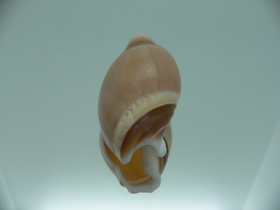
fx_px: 283
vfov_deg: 40.7
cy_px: 105
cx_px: 140
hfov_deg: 52.6
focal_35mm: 35
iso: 80
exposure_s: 1/60
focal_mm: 4.6
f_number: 2.8
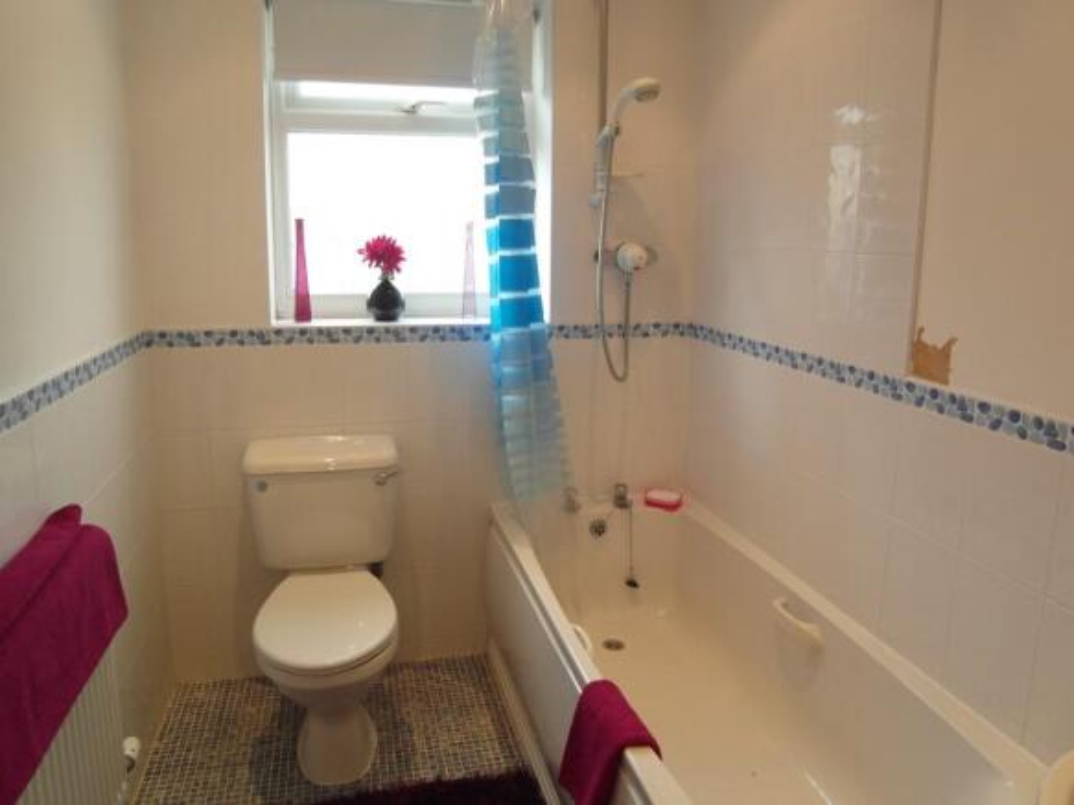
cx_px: 537
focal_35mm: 24
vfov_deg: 56.8
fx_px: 744
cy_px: 402
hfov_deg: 71.6
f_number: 2.8
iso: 100
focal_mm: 4.4
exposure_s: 1/45
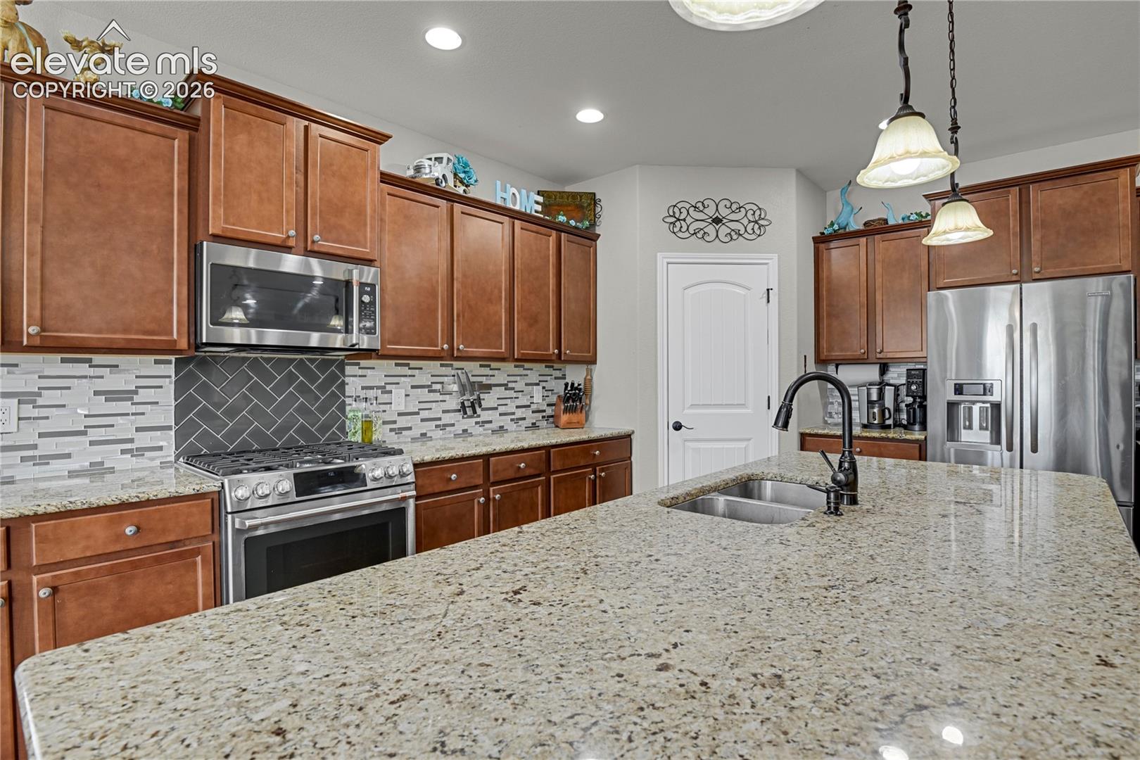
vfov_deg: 70.4
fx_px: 538
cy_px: 380
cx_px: 570
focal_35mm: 17
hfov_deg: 93.3
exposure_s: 1/20
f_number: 8
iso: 10000
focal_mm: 17
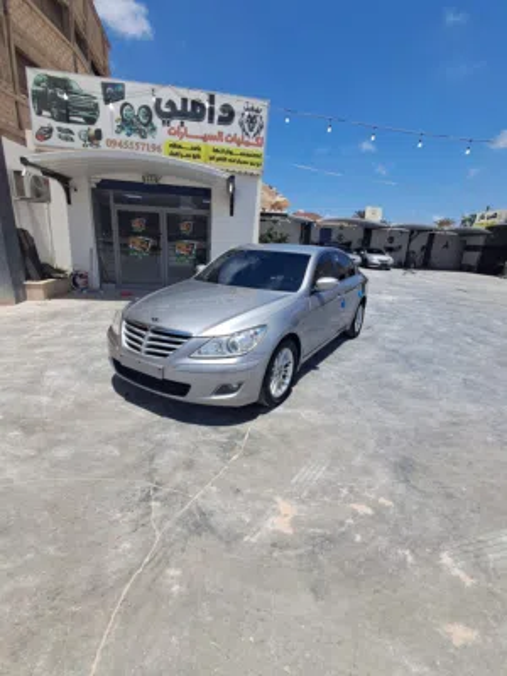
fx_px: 312
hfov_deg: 78.1
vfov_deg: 94.5
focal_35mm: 16
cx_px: 254
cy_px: 338
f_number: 2.2
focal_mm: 1.64
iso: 40
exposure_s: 1/1572
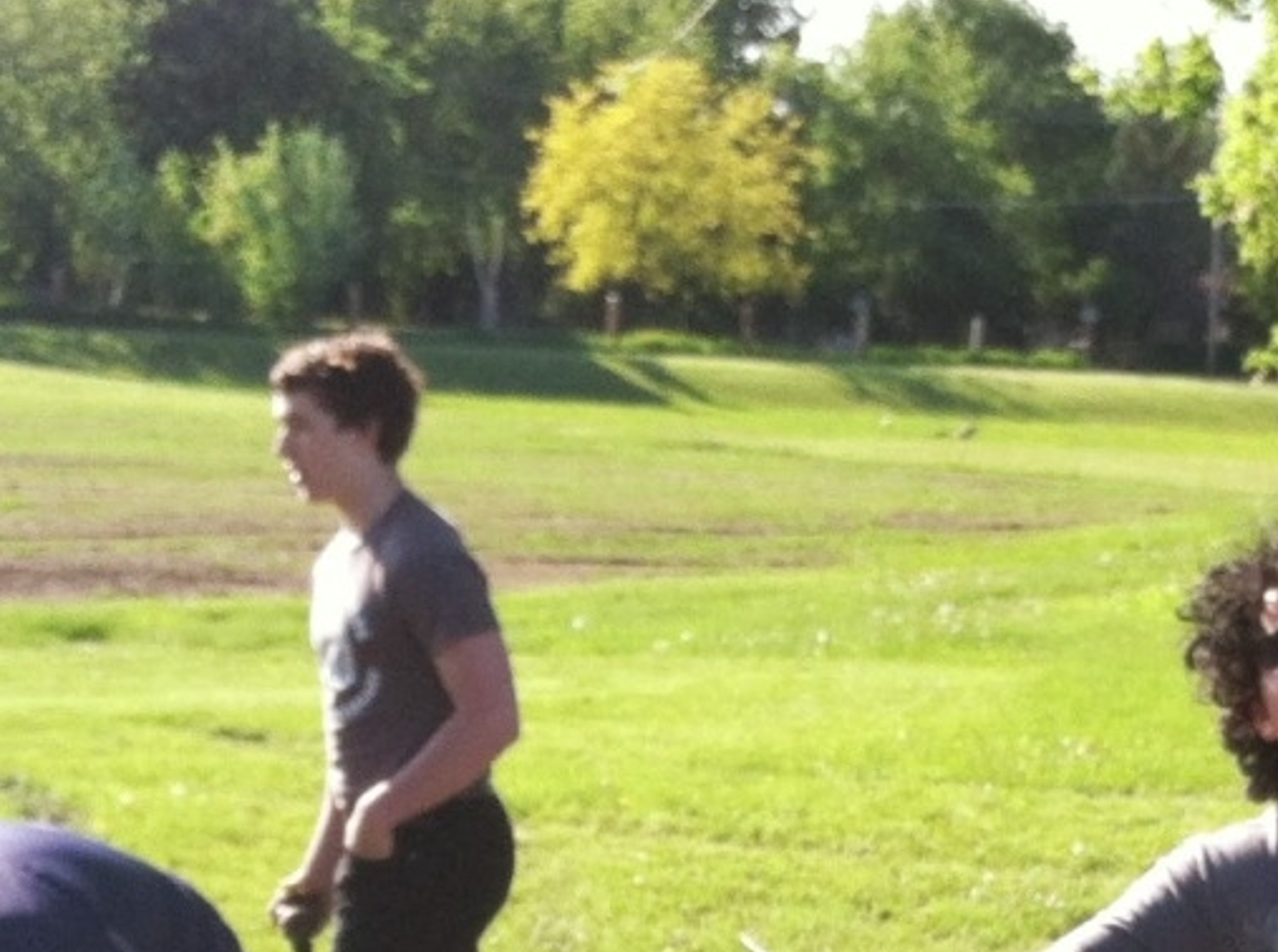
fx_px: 4089
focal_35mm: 111
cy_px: 1373
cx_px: 1073
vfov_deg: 12.7
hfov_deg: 17.6
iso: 80
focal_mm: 3.85
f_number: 2.8
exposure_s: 1/390
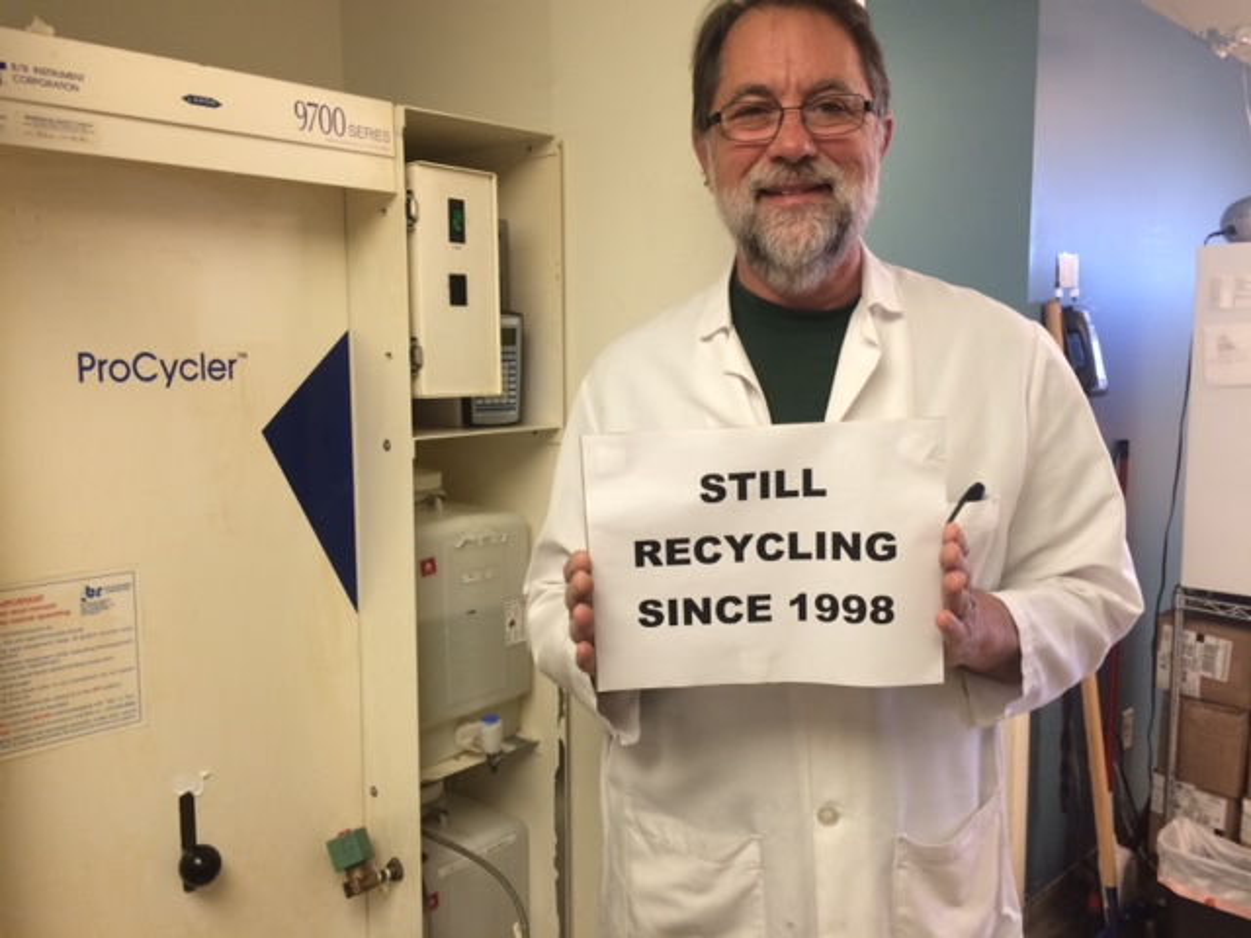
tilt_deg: -7.8
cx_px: 626
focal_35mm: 29
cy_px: 469
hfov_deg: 61.7
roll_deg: +0.2
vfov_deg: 48.2
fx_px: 1048
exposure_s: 1/30
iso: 100
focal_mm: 4.15
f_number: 2.2
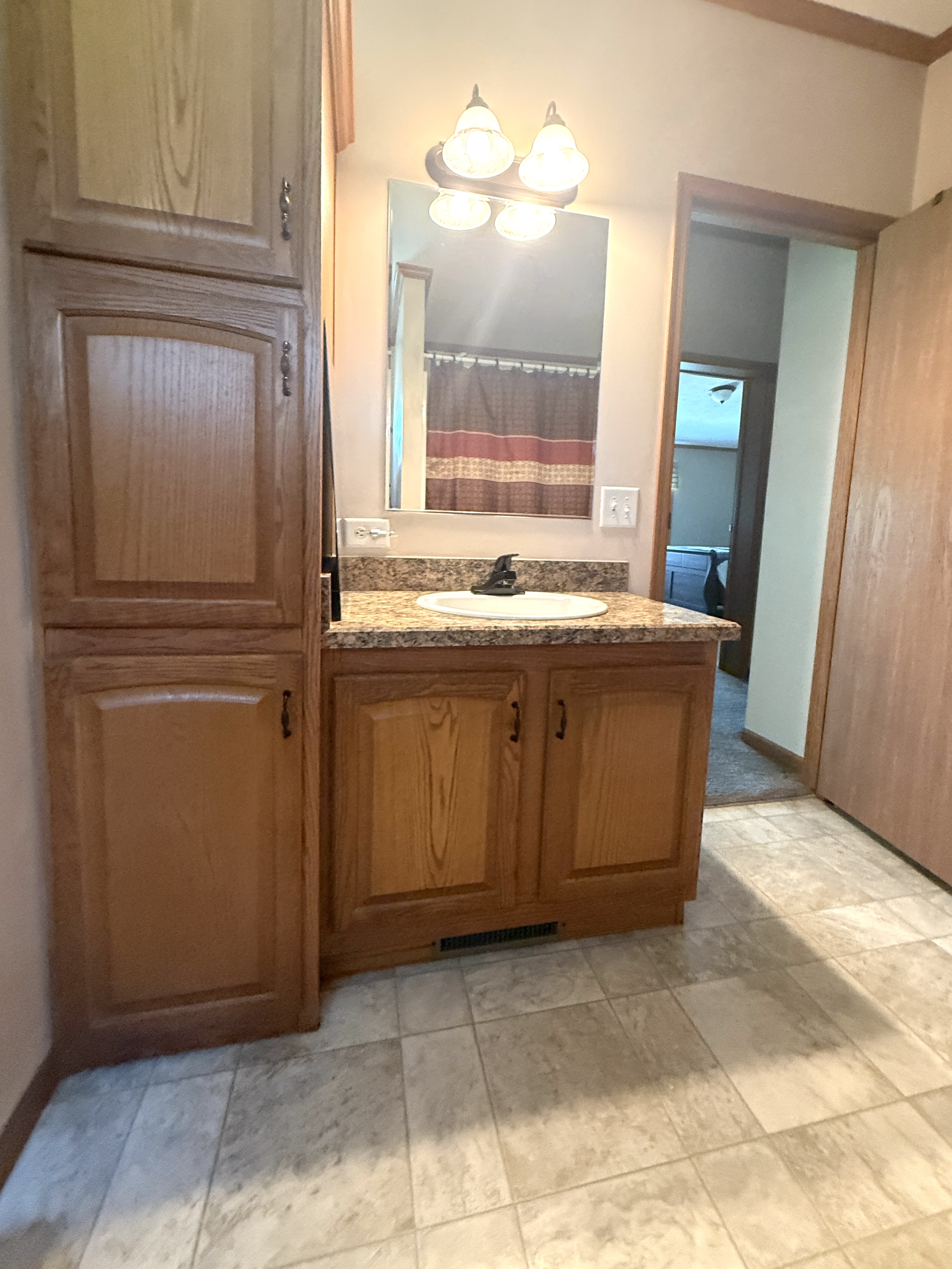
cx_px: 491
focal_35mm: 15
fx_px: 550
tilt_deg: -6.2
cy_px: 592
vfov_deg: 98.0
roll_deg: -3.1
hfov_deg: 81.7
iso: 500
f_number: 2.2
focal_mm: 2.22
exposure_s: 1/60
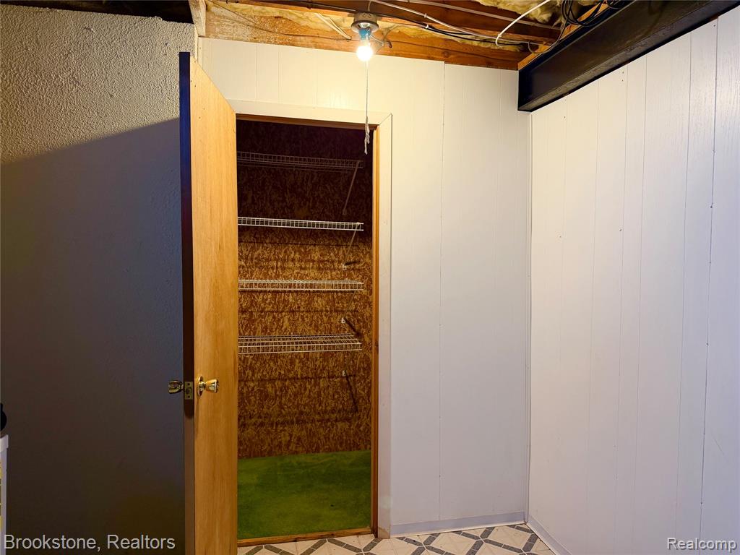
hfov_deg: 71.6
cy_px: 278
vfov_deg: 56.8
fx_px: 513
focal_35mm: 24
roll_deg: -1.2
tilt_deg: -2.7
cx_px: 370
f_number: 1.78
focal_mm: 6.76
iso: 250
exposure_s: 1/60
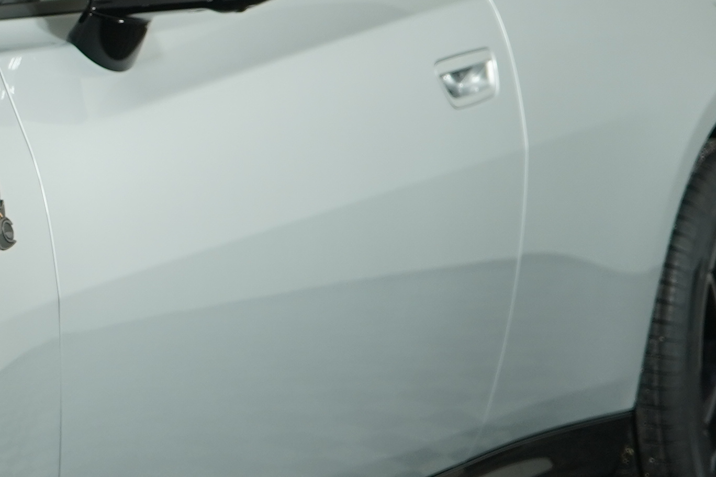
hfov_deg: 10.1
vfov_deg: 7.1
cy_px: 170
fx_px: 3838
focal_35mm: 193
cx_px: -559
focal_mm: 44
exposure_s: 1/160
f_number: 4.5
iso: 400
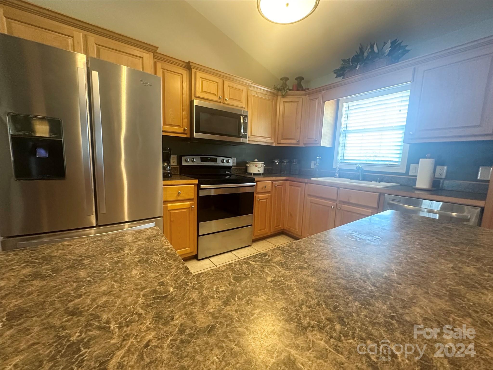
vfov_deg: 85.7
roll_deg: -1.7
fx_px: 199
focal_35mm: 14
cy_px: 185
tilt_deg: -7.6
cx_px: 246
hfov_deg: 102.1
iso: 500
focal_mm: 2.22
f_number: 2.2
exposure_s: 1/60
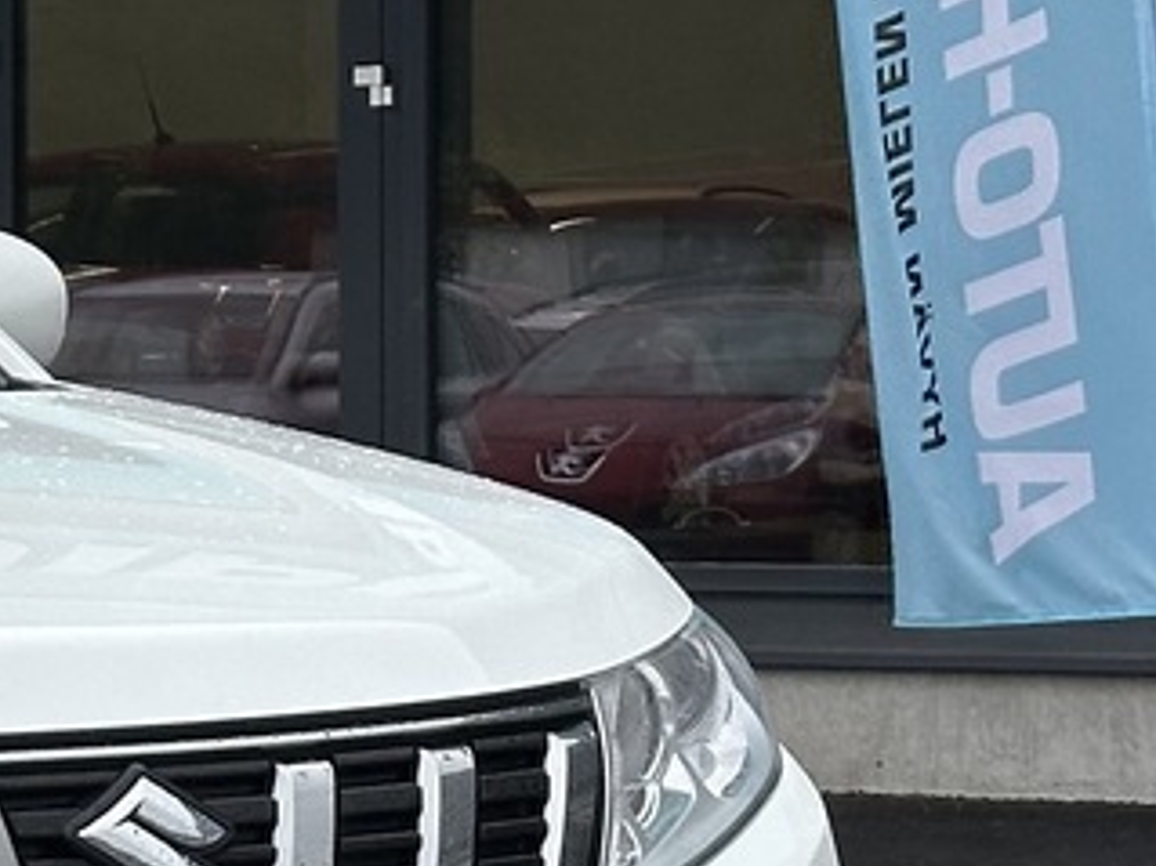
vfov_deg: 6.8
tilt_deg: -2.0
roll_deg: +0.1
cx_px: -873
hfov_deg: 8.8
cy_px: 529
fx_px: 7244
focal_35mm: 217
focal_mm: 6.86
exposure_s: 1/1590
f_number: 1.78
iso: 64
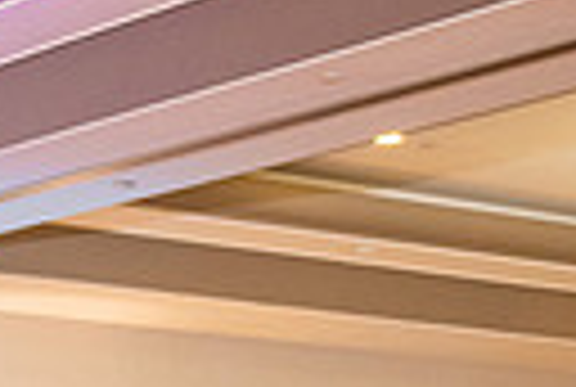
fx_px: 2903
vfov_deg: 7.5
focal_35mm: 181
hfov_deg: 11.1
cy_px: 632
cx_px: -94
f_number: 2.8
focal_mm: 40
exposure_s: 1/125
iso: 1600
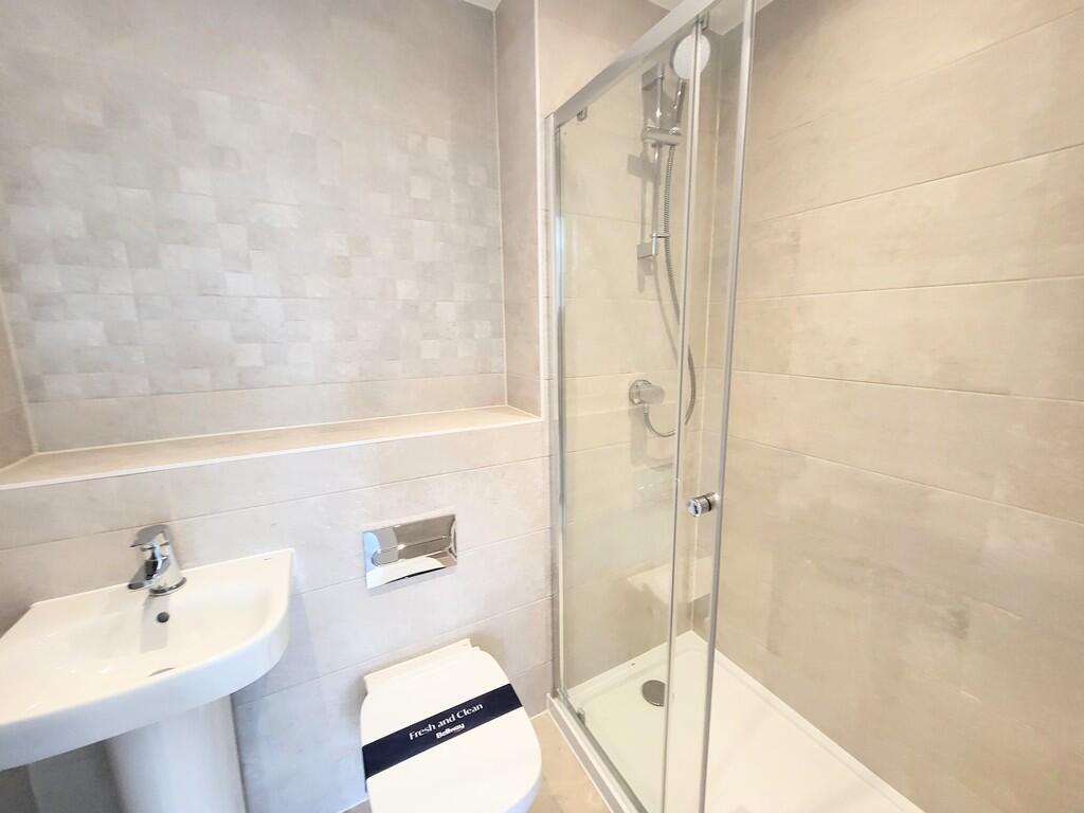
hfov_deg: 106.2
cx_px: 542
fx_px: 407
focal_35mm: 13
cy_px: 406
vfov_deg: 89.9
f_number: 2.2
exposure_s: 1/50
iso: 100
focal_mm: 1.74
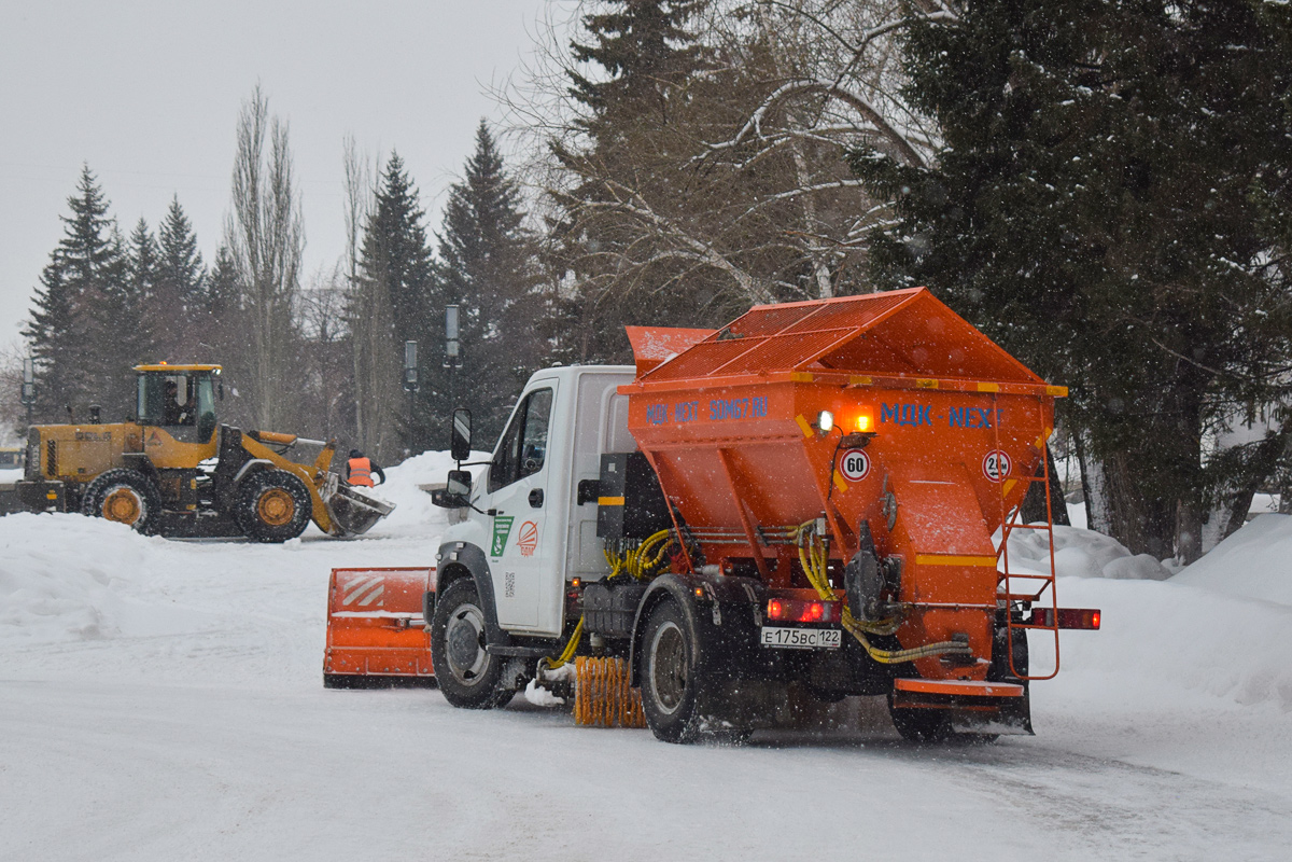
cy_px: 431
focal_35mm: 82
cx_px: 646
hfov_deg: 24.6
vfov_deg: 16.6
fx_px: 2961
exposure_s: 1/500
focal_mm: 55
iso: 800
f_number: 5.6
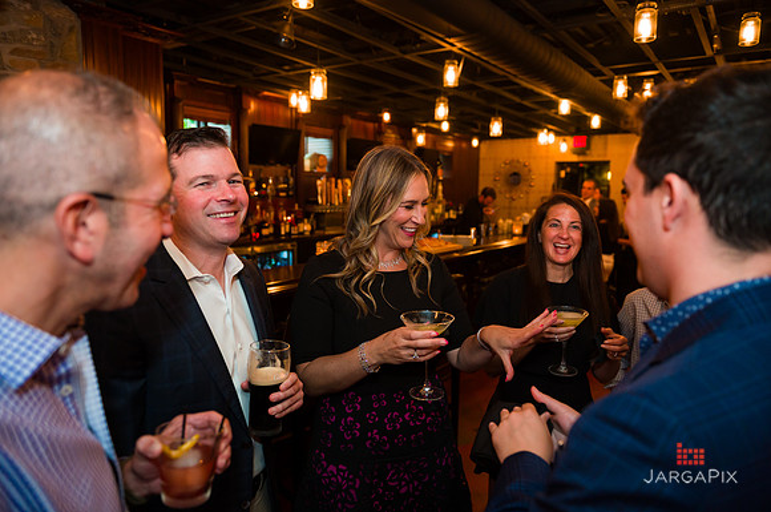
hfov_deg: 73.7
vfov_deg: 52.9
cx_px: 386
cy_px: 256
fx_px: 514
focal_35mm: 24
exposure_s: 1/200
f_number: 3.2
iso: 1600
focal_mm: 24
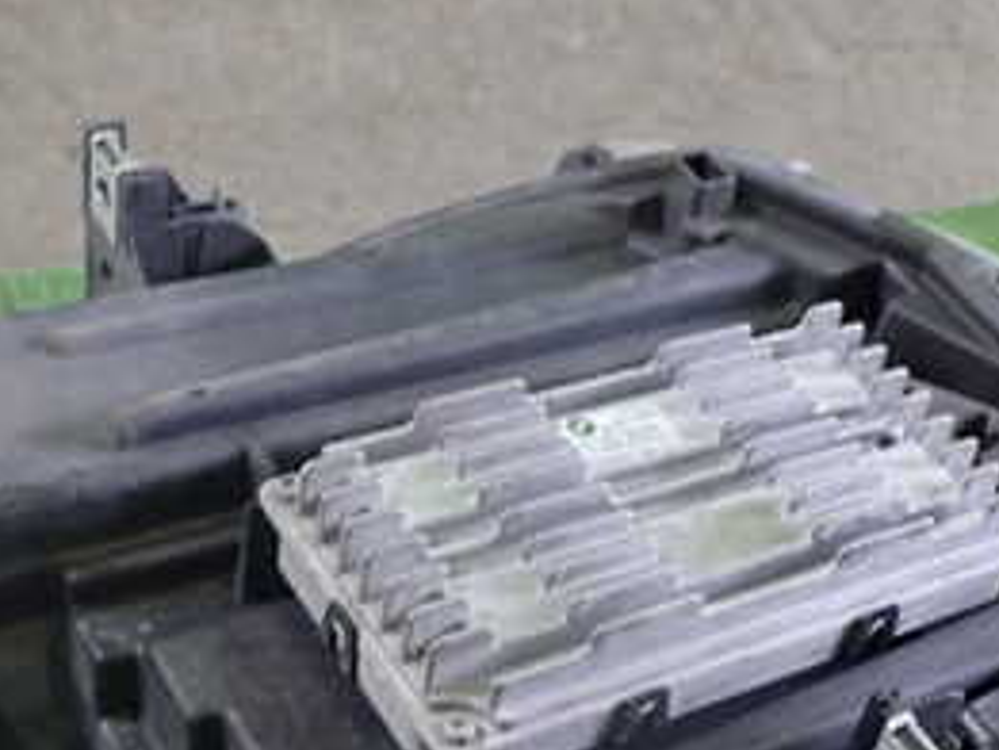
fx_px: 1992
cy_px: 608
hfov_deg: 27.7
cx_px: 766
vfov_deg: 21.1
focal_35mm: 69
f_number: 2.3
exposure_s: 1/30
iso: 500
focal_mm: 5.4
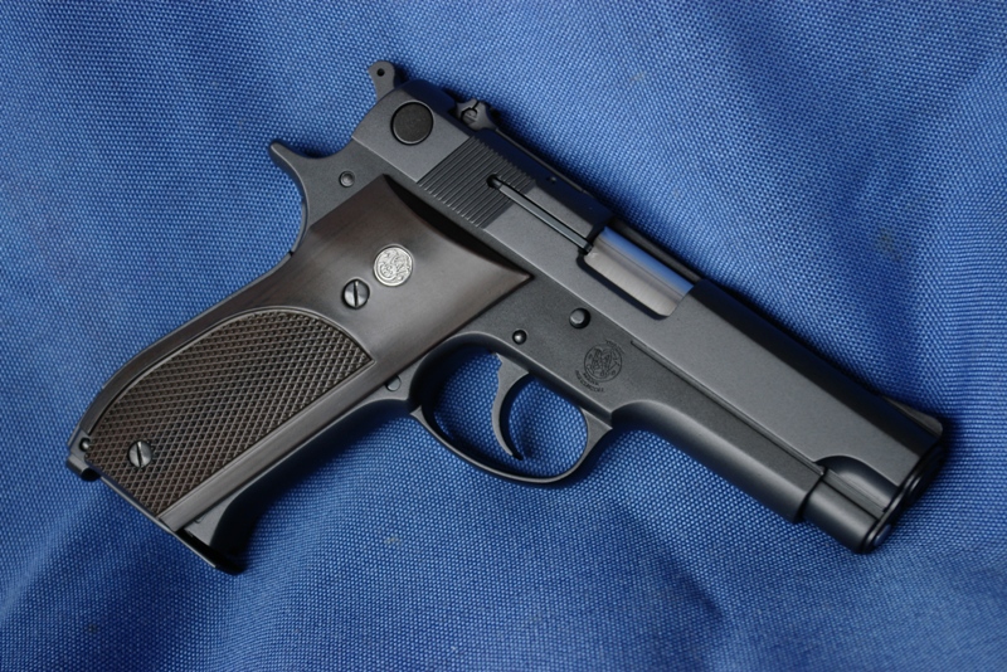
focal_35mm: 82
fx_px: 2308
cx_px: 504
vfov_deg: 16.6
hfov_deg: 24.6
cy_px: 336
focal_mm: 55
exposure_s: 1/90
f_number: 5.6
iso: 200
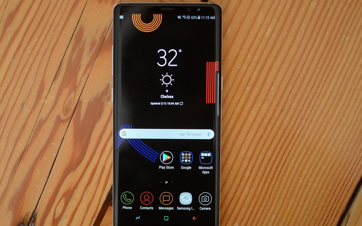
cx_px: 157
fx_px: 598
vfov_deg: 21.4
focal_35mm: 61
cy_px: 118
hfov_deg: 33.7
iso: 100
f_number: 1.8
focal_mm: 35
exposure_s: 1/125
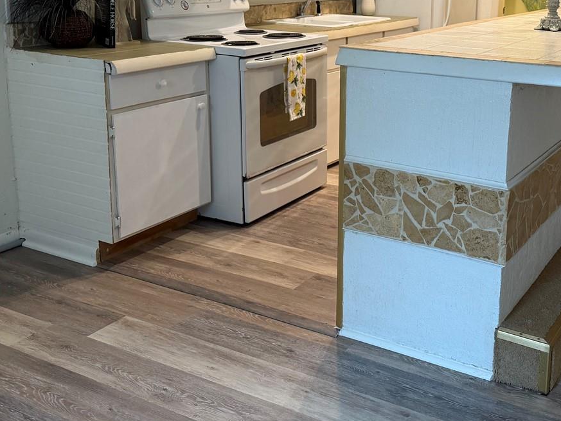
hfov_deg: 42.0
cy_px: 104
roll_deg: -1.5
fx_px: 713
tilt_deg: -11.5
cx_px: 400
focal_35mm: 44
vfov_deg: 32.3
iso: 200
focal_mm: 6.76
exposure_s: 1/60
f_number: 1.78
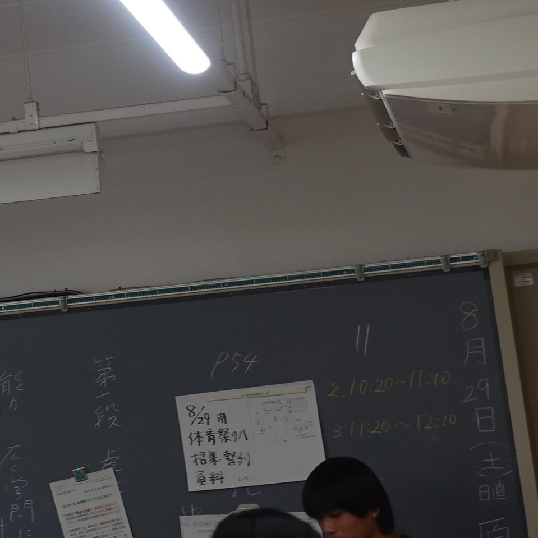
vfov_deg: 14.0
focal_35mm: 124
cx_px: -509
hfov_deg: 12.5
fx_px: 2180
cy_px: 107
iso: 125
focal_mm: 13.34
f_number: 2.8
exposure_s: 1/60
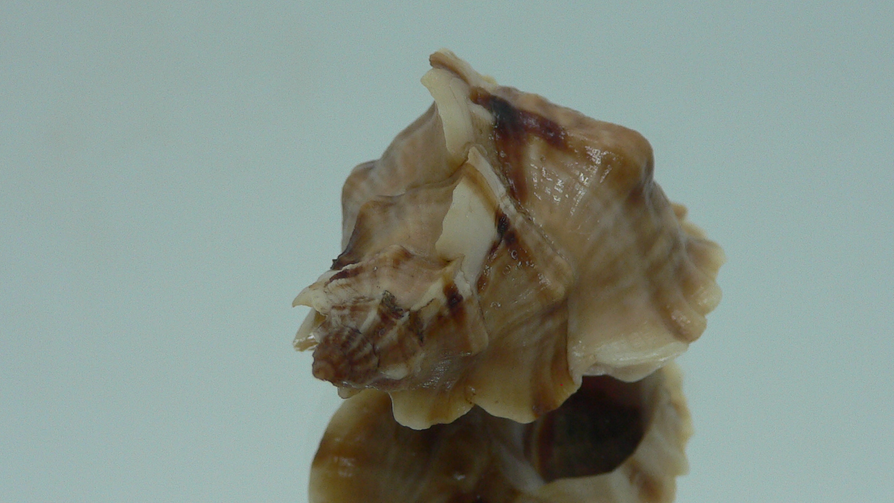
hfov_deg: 43.6
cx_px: 500
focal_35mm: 47
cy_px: 303
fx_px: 1114
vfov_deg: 25.4
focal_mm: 4.6
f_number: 2.8
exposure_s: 1/60
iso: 80
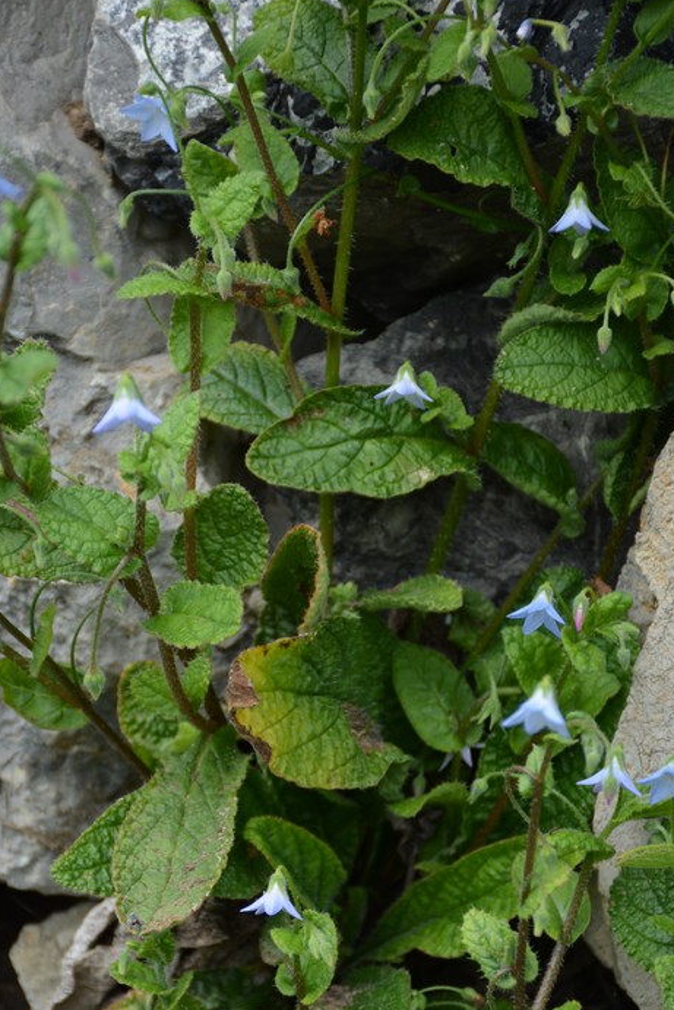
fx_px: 4680
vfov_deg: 12.3
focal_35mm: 167
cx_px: 303
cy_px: 639
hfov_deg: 8.2
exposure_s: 1/125
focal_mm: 75
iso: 100
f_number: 5
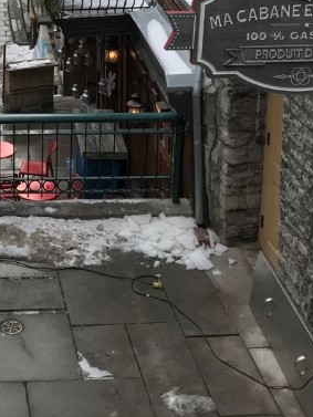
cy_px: 4
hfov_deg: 18.5
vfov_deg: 24.5
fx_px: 916
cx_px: -45
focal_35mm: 76
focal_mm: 3.99
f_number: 1.8
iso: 20
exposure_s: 1/216
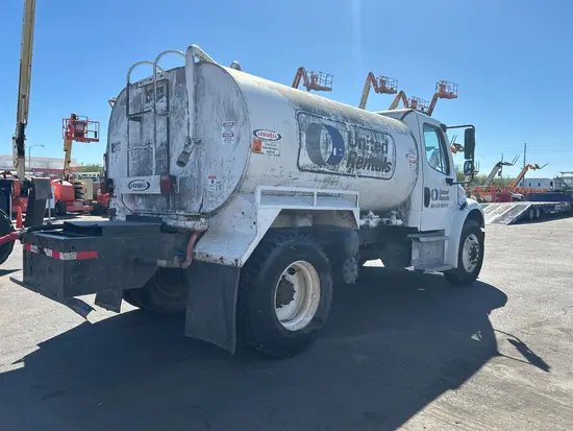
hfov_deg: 67.3
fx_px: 431
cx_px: 286
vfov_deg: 53.1
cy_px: 216
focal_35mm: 26
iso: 50
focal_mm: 5.7
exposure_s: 1/3165
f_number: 1.5
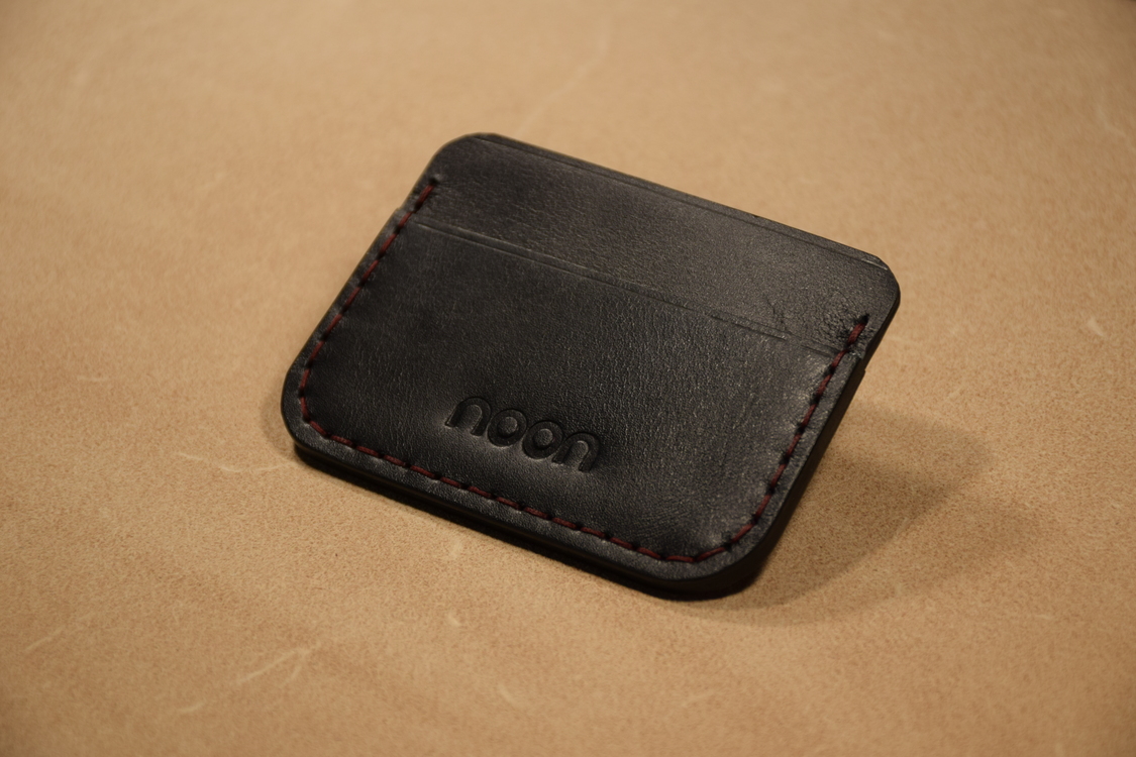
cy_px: 378
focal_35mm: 142
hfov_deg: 14.4
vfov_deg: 9.6
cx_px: 568
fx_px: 4496
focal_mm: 95
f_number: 8
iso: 400
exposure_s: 1/250
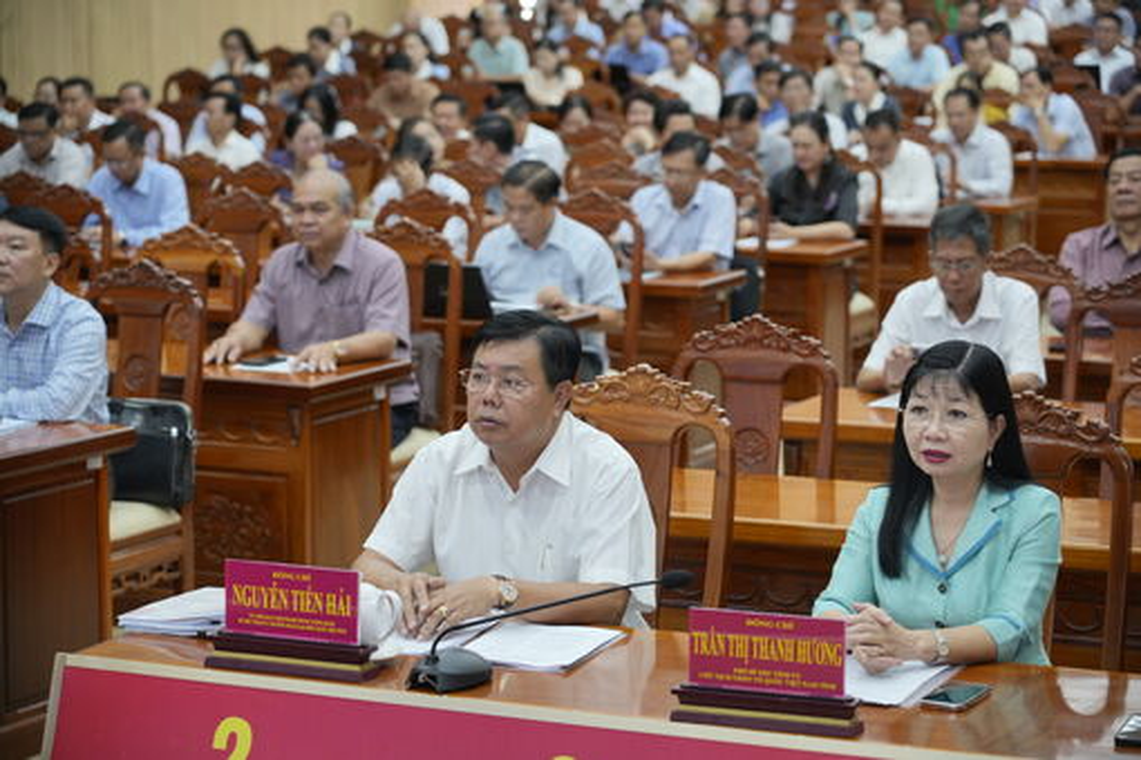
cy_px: 380
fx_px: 2979
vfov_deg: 14.6
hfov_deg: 21.7
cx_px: 570
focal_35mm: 94
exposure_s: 1/160
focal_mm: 94
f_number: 4
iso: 1000
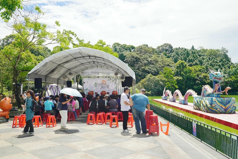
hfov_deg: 58.7
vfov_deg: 41.1
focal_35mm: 32
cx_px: 119
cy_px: 80
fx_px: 212
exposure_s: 1/125
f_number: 8
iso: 100
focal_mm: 32
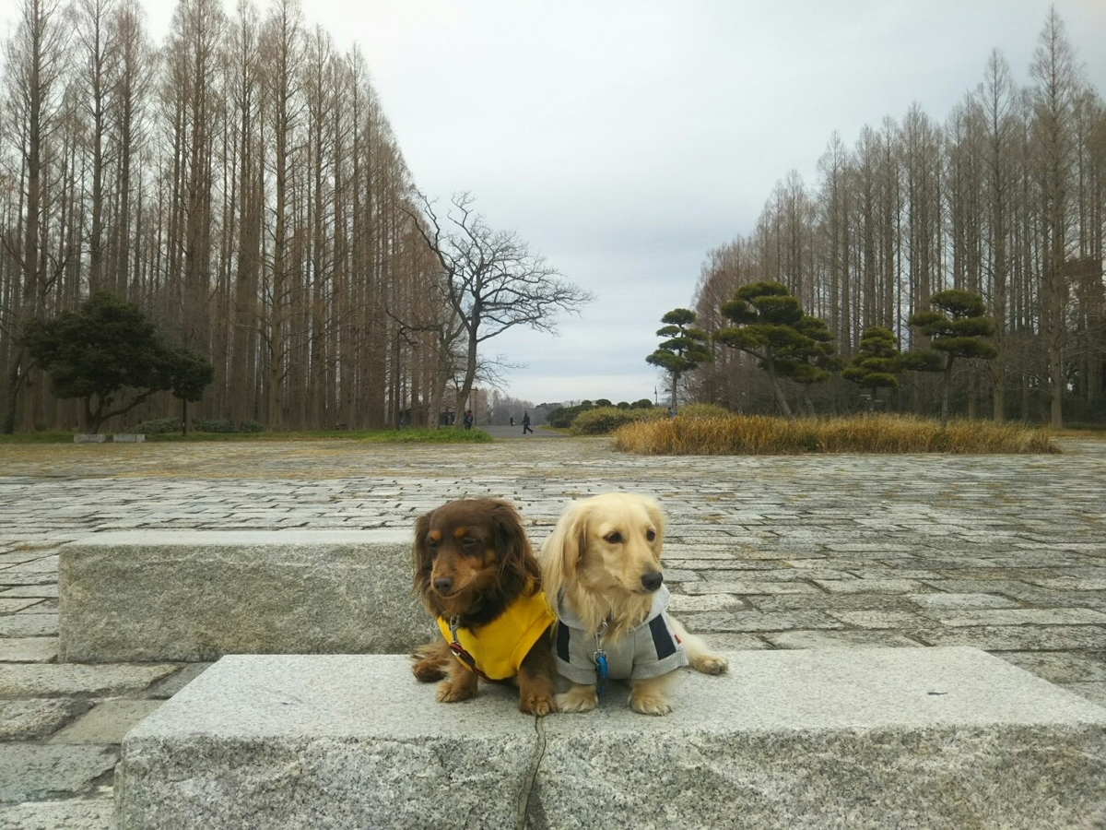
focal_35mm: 30
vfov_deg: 46.8
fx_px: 959
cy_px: 415
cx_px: 553
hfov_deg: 60.0
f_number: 2.2
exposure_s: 1/431
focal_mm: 4
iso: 25
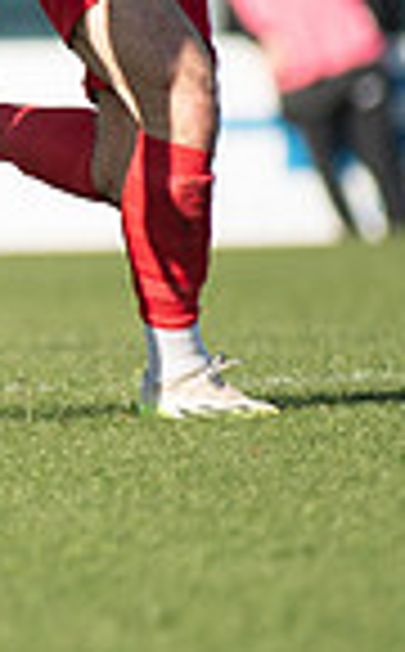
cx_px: -882
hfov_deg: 0.7
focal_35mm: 1839
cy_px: -106
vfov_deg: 1.1
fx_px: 32639
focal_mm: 300
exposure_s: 1/3200
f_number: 2.8
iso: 250
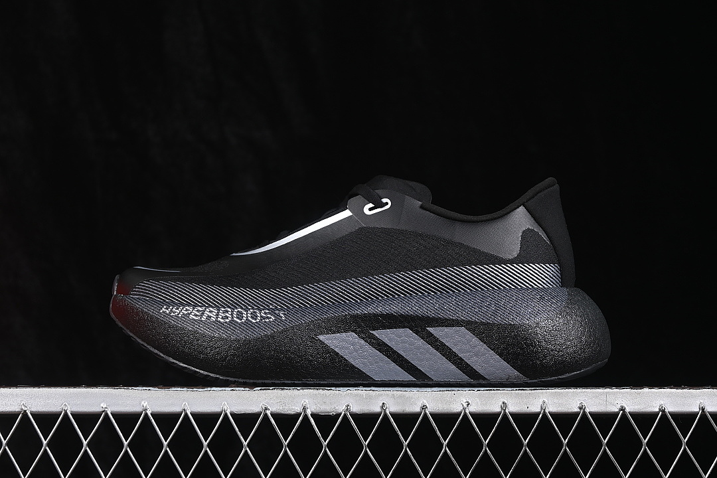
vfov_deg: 18.2
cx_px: 358
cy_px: 239
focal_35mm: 75
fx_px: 1494
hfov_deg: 27.0
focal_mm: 50
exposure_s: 1/60
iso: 160
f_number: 6.3
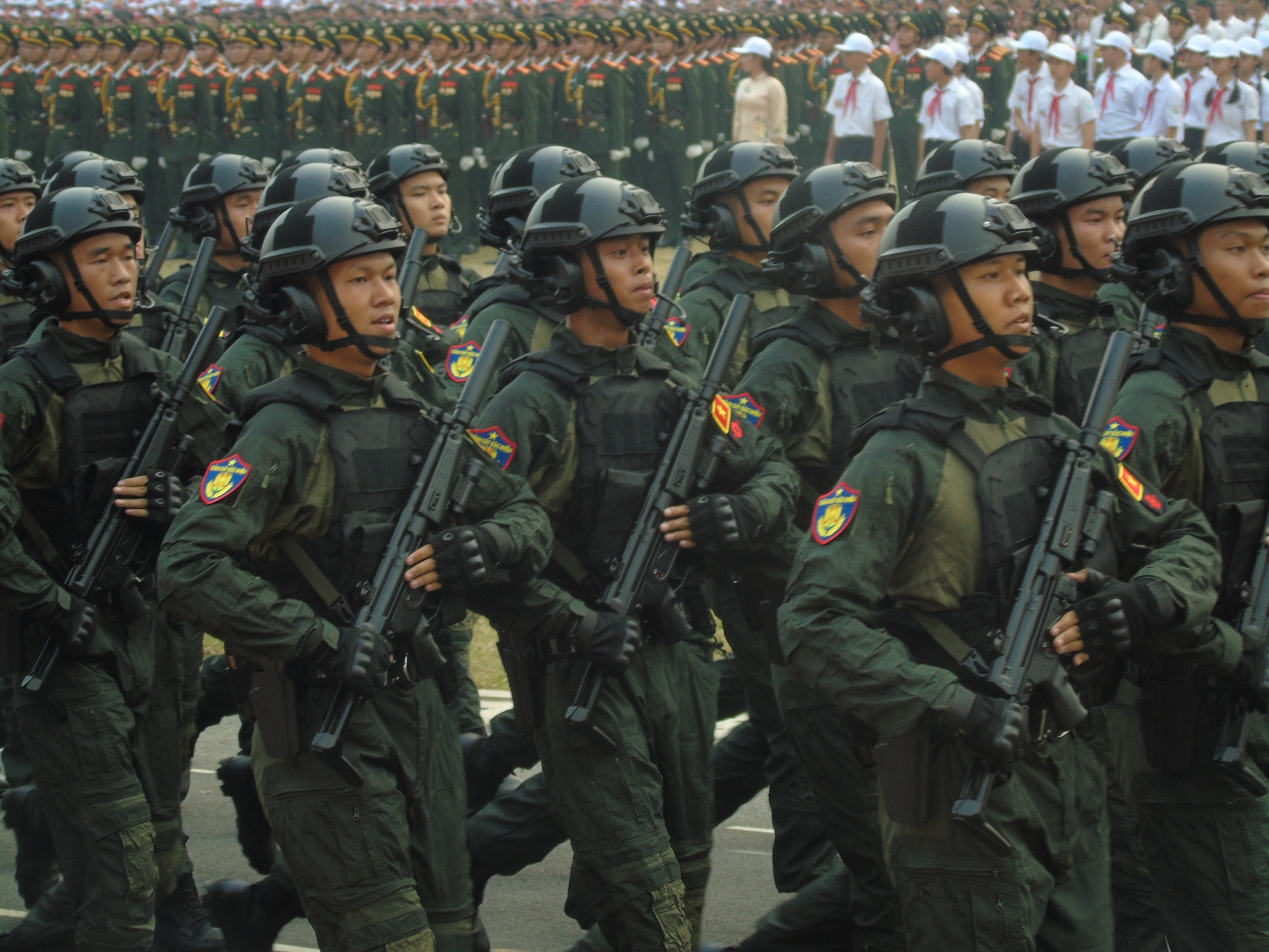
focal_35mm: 142
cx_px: 634
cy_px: 476
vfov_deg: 10.4
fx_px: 5206
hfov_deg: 13.9
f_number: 4.7
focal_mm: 25
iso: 80
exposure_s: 1/125
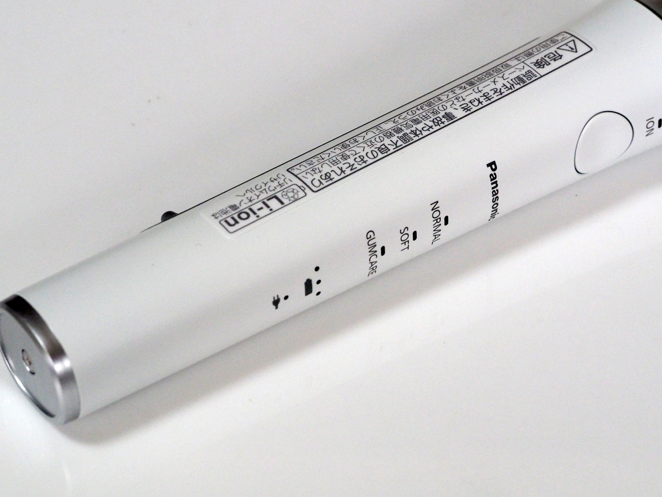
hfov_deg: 13.4
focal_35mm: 147
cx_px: 372
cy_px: 198
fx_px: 2812
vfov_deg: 10.1
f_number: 5.6
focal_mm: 60
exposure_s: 1/125
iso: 1250
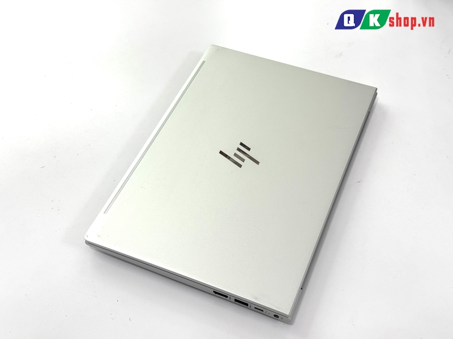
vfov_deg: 30.3
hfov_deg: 39.7
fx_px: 628
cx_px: 226
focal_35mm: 48
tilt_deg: -52.0
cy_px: 170
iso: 50
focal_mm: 6.76
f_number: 1.78
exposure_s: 1/172
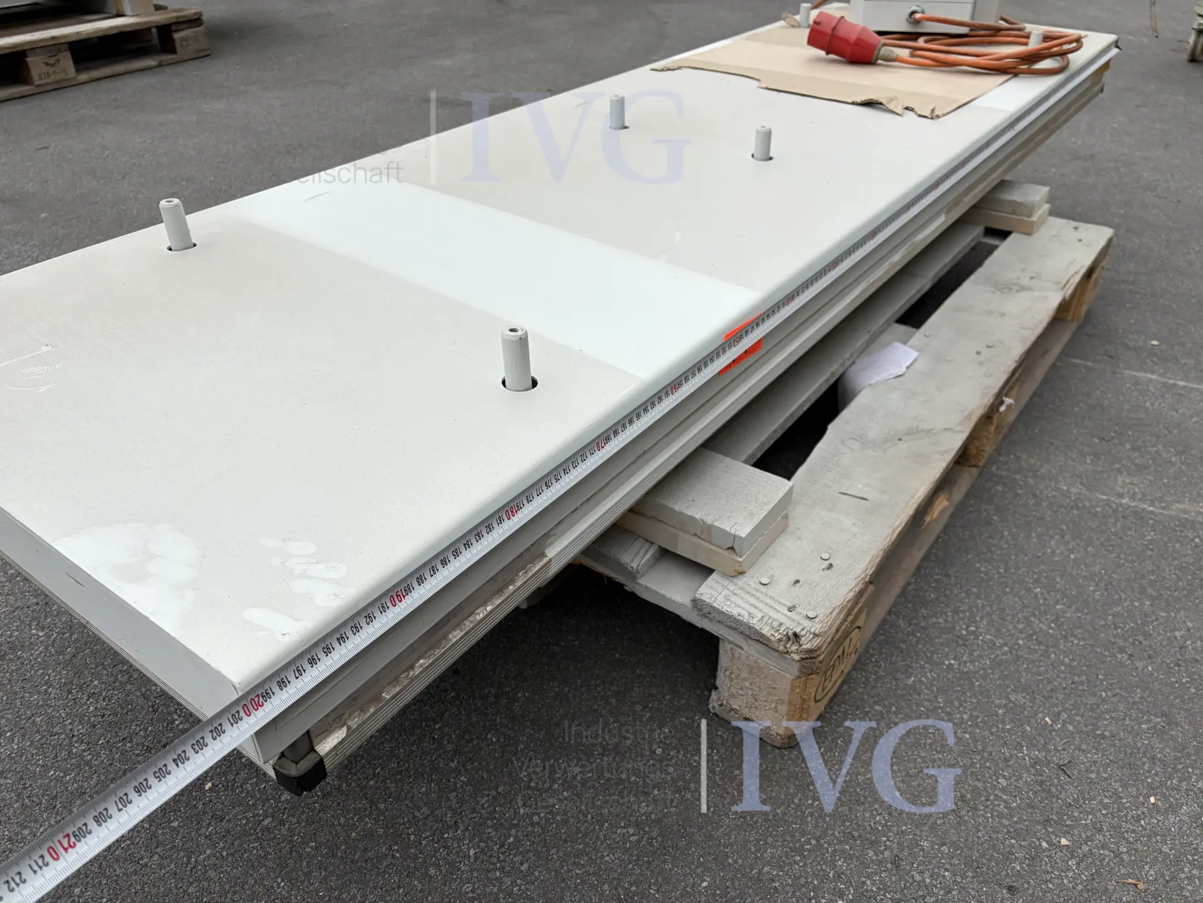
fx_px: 904
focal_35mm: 26
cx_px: 602
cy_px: 452
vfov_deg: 53.1
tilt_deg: -35.5
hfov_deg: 67.3
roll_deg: -1.1
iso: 50
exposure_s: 1/1420
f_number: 1.6
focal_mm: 5.96
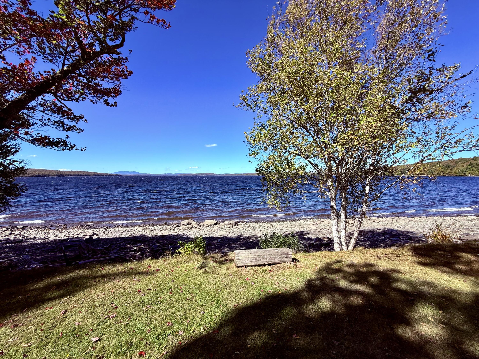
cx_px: 240
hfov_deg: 102.1
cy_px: 180
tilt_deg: -1.8
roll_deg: +0.0
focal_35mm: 14
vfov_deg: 85.7
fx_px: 194
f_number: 2.2
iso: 50
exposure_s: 1/1656
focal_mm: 2.22
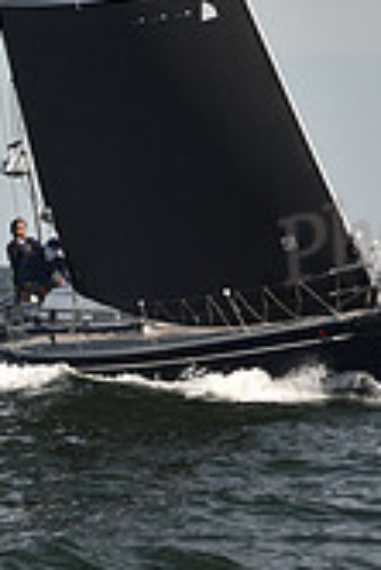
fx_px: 4768
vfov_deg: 6.7
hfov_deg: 4.6
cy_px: -282
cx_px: 101
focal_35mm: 301
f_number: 4
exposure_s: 1/1250
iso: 250
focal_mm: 86
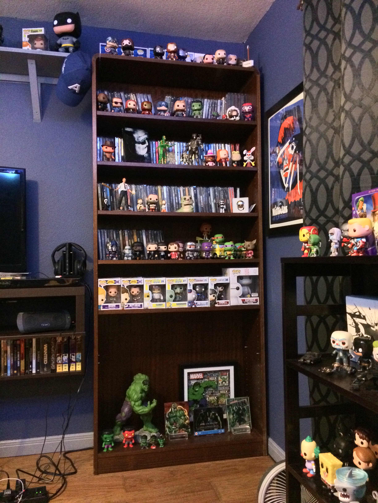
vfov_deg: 61.7
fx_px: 422
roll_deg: +2.1
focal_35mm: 29
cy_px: 252
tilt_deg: +1.3
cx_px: 189
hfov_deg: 48.2
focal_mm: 4.15
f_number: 2.2
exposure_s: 1/15
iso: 1000
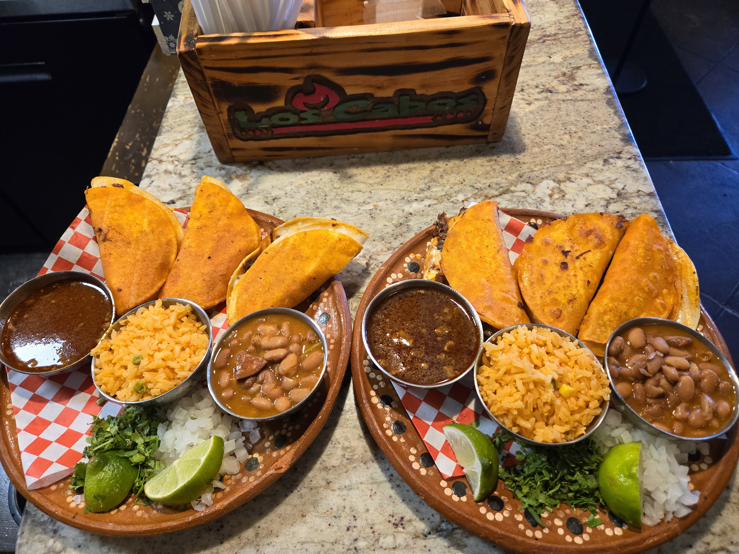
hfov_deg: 73.9
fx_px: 491
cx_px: 370
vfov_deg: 58.9
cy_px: 277
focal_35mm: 23
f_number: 1.8
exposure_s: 1/120
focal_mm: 5.4
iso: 320
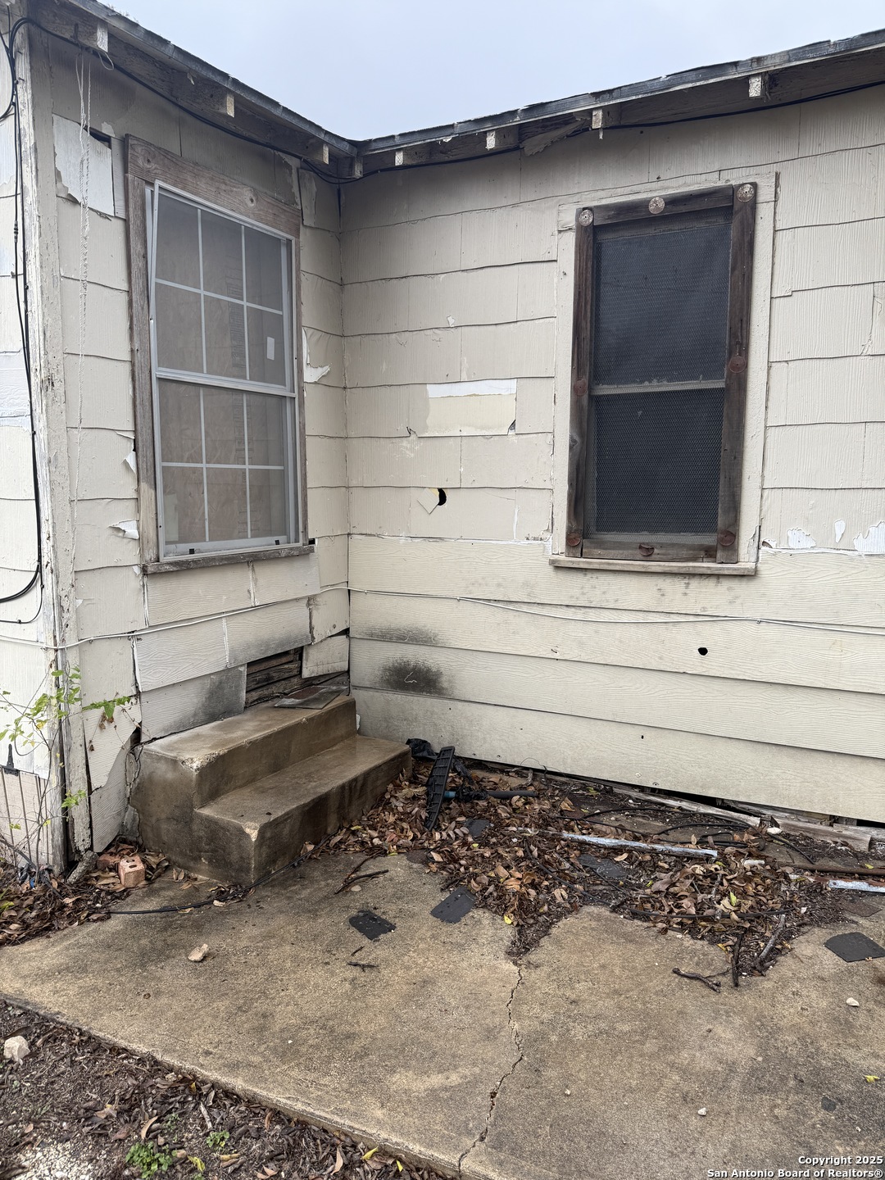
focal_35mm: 24
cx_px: 442
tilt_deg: -6.2
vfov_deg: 71.6
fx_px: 818
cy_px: 590
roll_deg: +0.8
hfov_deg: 56.8
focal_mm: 6.76
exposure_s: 1/757
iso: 80
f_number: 1.78
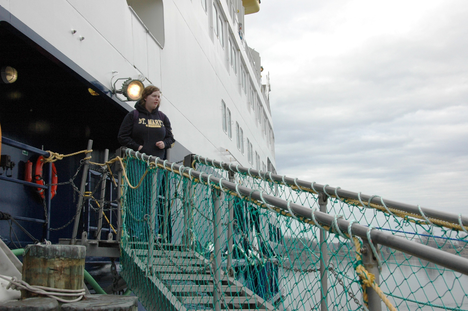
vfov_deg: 30.8
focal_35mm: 44
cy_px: 156
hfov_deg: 45.0
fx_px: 565
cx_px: 234
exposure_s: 1/500
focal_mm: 29
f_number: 11
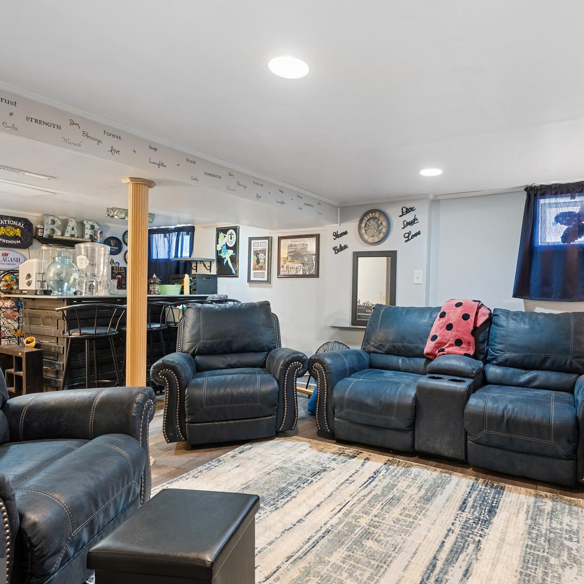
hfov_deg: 71.1
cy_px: 289
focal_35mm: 21
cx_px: 360
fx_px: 401
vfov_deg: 72.1
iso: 250
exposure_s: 3.2
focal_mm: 16
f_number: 7.1
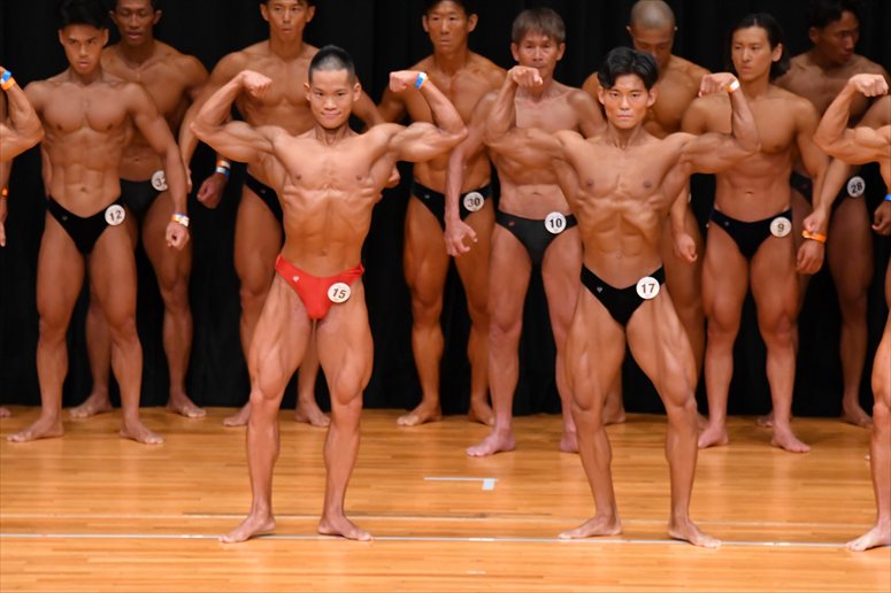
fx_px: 7050
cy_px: 296
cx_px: 446
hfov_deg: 7.2
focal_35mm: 285
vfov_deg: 4.8
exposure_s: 1/400
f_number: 5.6
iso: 4000
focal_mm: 190
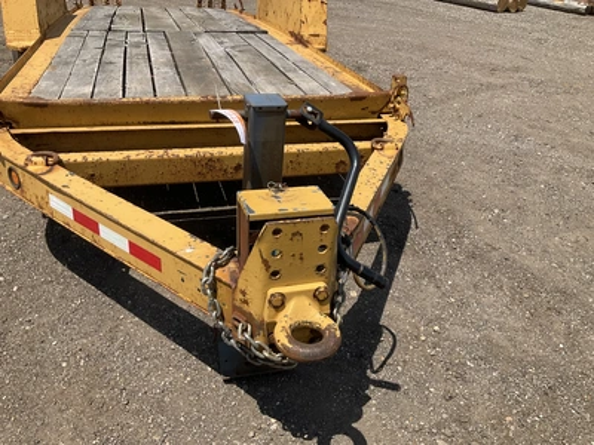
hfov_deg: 61.7
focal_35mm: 29
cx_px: 297
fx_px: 498
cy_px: 222
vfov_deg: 48.2
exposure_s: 1/1626
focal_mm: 3
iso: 25
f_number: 1.8
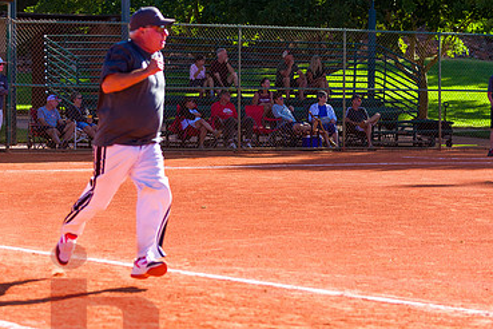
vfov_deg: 8.9
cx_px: 240
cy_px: 172
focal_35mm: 154
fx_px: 2109
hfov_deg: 13.3
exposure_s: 1/2500
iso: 400
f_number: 4.8
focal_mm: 98
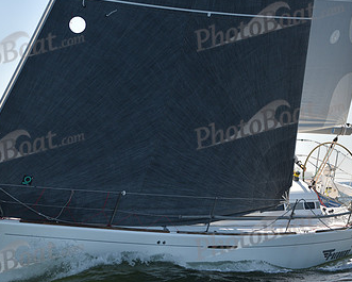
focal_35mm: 115
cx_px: 140
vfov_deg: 13.4
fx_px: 1198
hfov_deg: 16.7
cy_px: 192
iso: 250
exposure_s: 1/1250
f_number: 2.8
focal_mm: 70
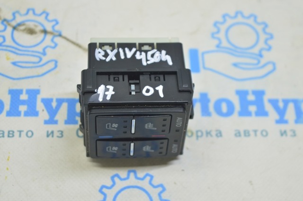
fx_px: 605
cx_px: 152
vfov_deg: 18.9
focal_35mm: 72
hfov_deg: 28.1
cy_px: 100
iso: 400
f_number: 5.6
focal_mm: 48
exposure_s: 1/20
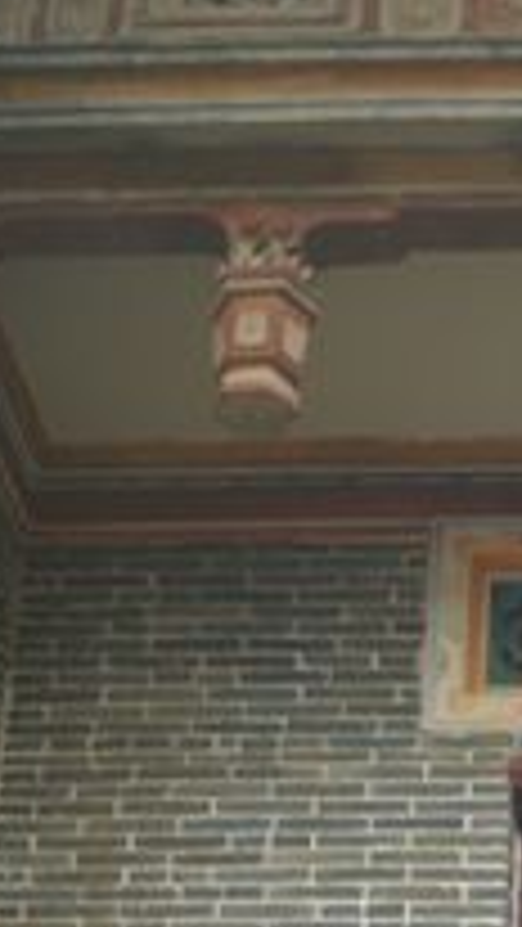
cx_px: 734
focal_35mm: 110
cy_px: 1323
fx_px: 2705
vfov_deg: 17.7
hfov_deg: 10.7
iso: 100
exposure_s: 1/10
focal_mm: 18
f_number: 3.5
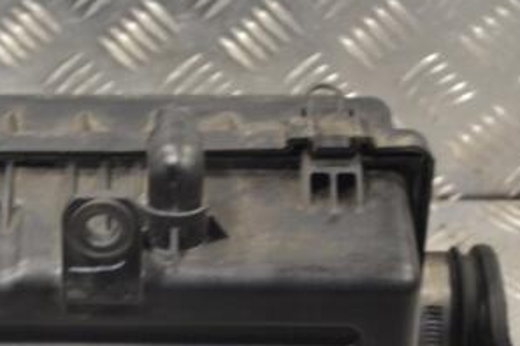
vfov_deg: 9.3
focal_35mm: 146
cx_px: 90
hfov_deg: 14.0
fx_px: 2108
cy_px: 334
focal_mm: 48
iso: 720
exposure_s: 1/60
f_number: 5.3
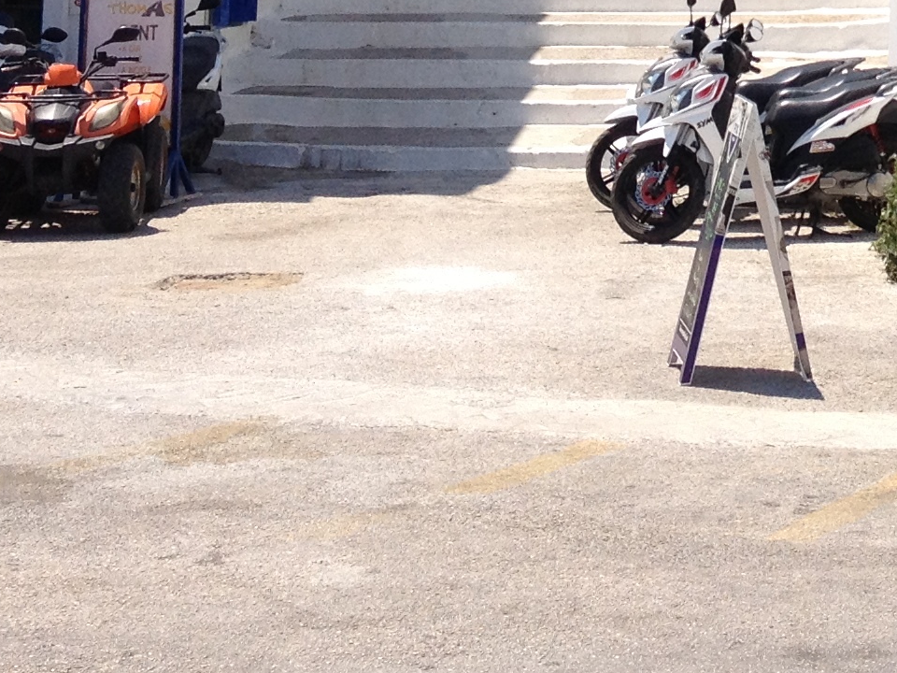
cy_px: -435
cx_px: 1077
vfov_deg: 11.7
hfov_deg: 15.9
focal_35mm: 119
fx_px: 3084
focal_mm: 4.28
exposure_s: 1/2045
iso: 50
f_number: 2.4
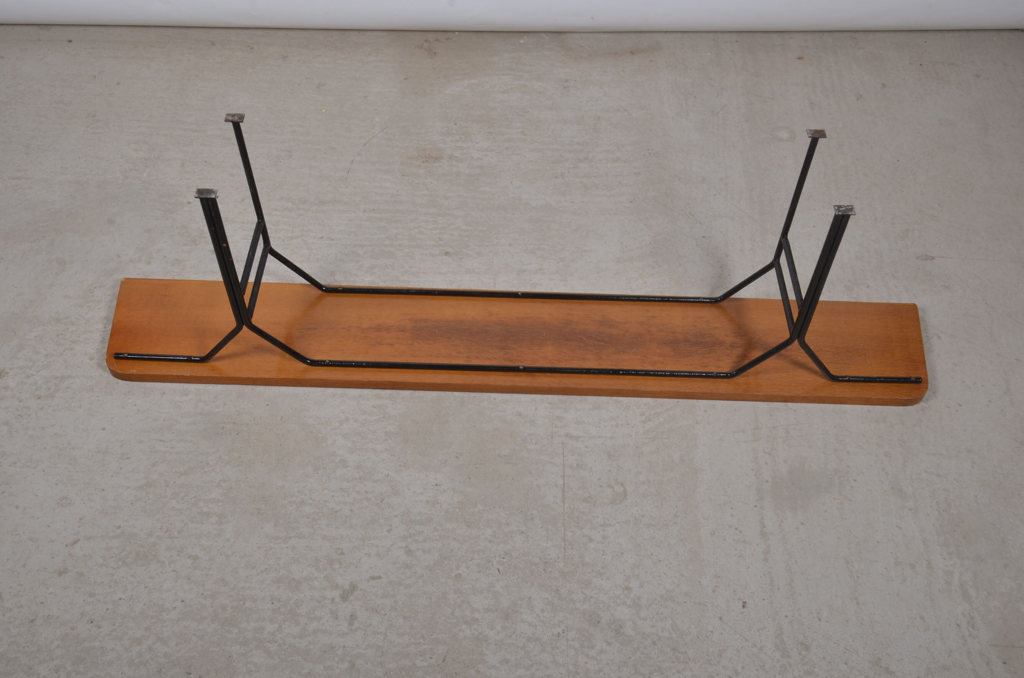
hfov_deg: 57.3
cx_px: 512
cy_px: 339
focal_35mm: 33
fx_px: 937
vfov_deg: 39.8
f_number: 14
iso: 100
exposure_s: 1/125
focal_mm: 22
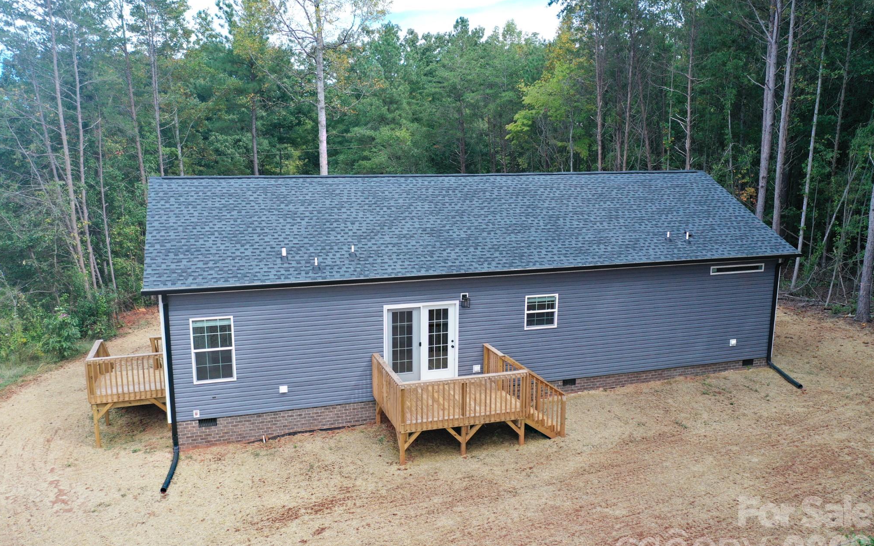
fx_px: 691
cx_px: 432
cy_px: 286
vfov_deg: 43.1
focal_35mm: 29
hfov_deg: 64.6
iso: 200
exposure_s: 1/1000
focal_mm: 10.26
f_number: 3.2
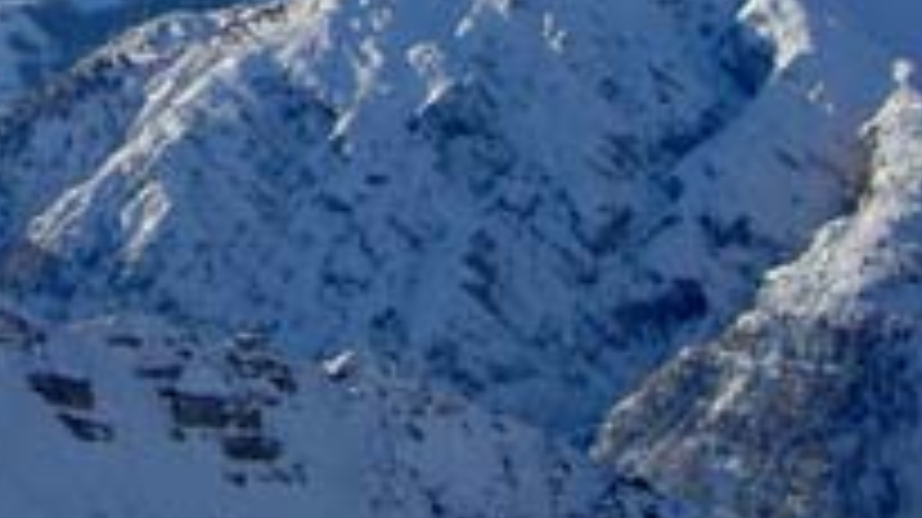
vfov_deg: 10.3
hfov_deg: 18.5
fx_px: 2785
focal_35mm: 114
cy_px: -191
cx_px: 85
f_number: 4.7
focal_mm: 8
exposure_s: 1/800
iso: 100
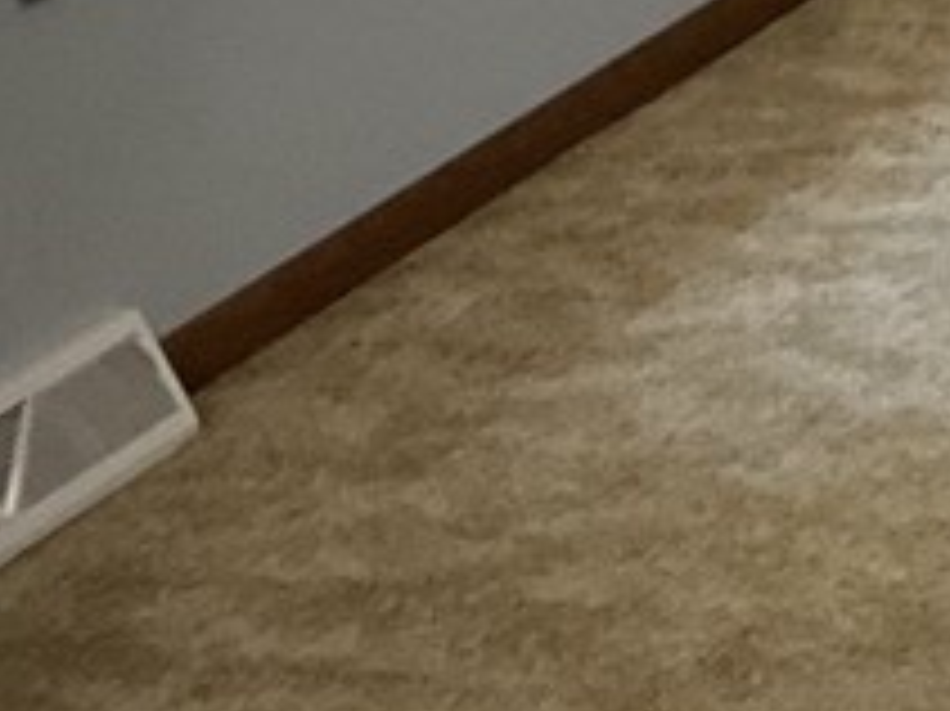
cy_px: -972
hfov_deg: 12.1
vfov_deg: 9.4
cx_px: 2008
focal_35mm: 141
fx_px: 3867
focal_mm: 3
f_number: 1.8
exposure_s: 1/60
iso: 80
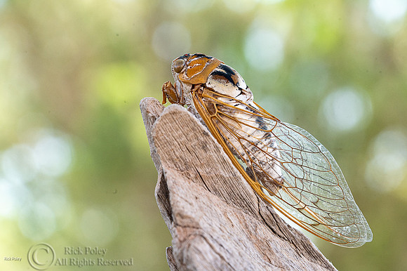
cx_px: 226
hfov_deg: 20.5
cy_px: 121
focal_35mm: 100
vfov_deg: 13.7
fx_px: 1127
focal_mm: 90
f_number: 11
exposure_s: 1/50
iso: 500
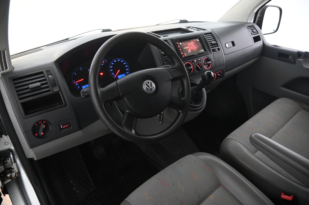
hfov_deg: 73.8
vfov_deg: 53.1
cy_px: 102
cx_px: 154
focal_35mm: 24
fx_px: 206
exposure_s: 1/15
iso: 2000
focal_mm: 24
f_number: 4
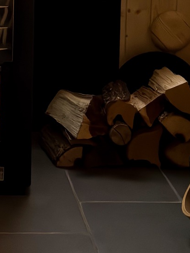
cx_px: -32
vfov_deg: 16.5
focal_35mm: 116
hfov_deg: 12.5
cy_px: -22
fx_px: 848
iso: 80
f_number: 1.8
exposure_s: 1/640
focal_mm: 6.86
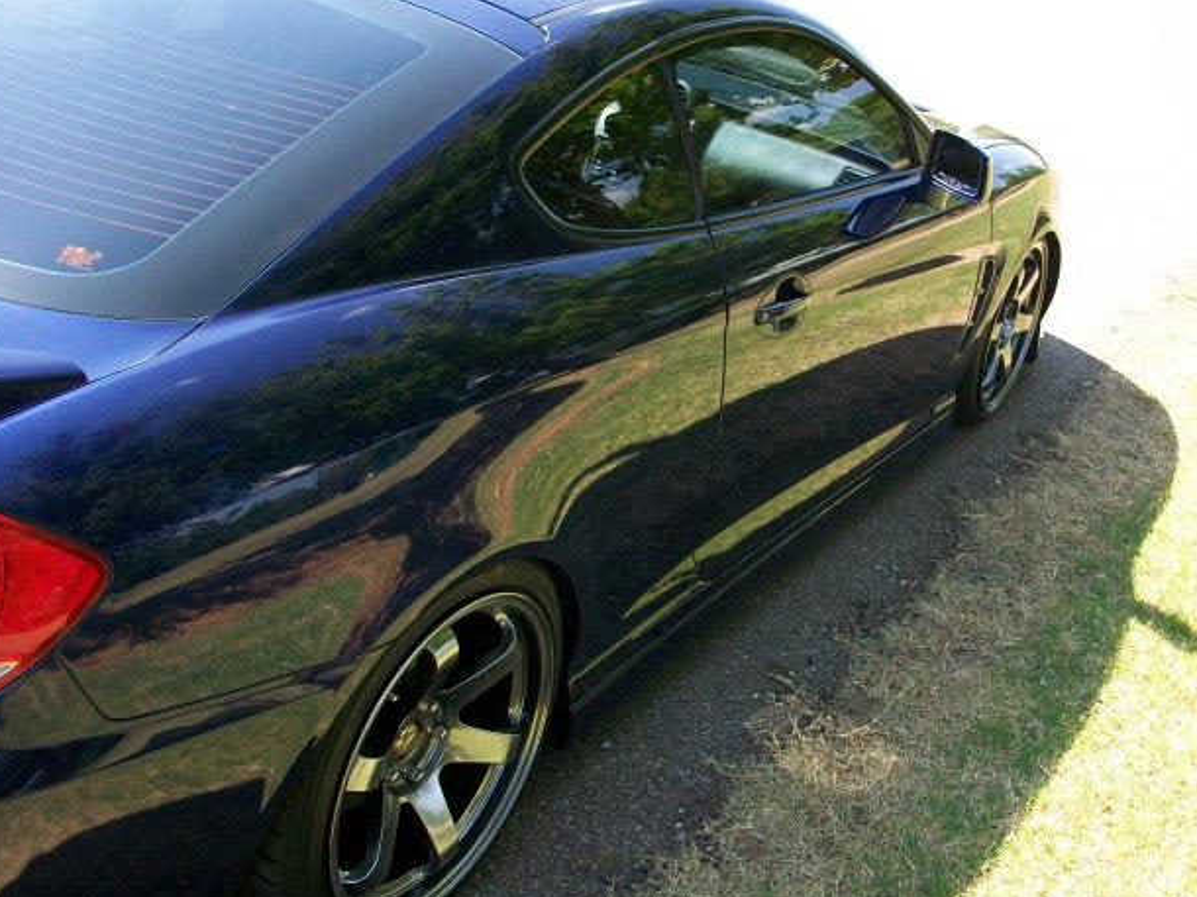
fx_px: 1452
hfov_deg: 44.5
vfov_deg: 34.2
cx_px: 726
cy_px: 365
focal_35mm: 42
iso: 64
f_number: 2.8
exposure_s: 1/200
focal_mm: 5.7
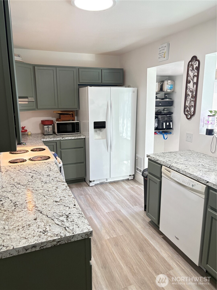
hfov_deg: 53.1
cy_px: 145
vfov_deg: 67.3
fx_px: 217
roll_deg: +0.0
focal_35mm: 26
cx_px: 108
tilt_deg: -12.4
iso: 200
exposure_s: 1/120
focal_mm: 5.96
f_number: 1.6
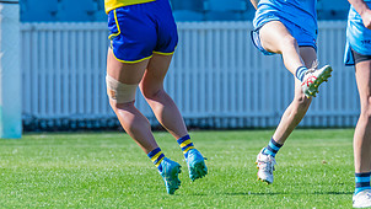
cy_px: 14
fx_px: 10489
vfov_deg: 1.1
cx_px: 255
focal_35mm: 1066
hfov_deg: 2.0
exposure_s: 1/1250
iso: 800
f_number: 7.1
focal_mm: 420
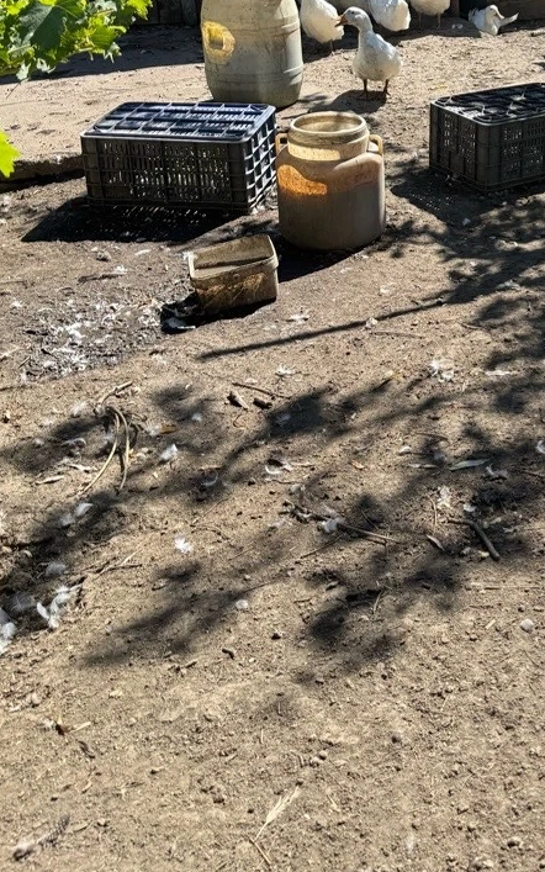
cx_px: 580
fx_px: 1140
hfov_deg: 25.2
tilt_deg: -15.4
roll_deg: +2.5
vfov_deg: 39.6
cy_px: 137
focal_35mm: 48
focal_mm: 6.76
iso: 80
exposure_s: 1/2169
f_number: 1.78
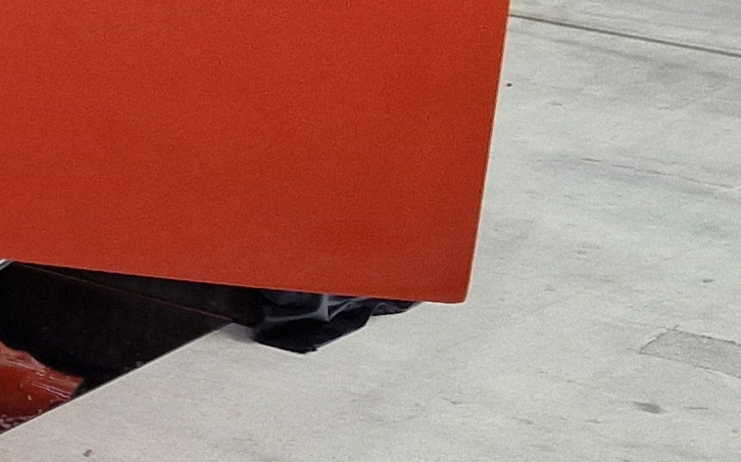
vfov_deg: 10.1
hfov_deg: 13.1
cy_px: 109
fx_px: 2604
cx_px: -918
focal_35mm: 129
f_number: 1.8
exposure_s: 1/180
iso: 160
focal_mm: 5.54
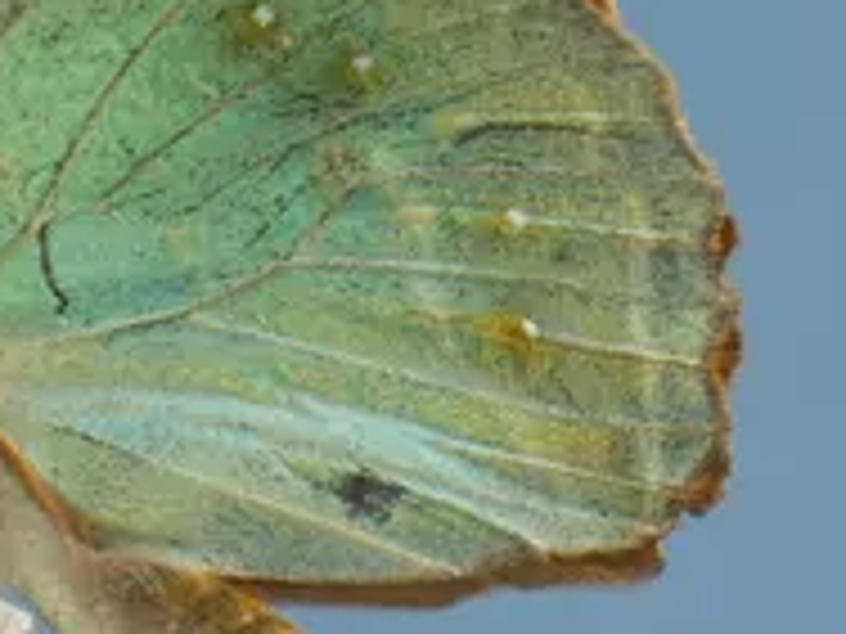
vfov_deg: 1.3
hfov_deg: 1.8
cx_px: 4
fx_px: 27323
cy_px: 333
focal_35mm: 1118
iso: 80
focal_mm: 58.9
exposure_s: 1/250
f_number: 5.6
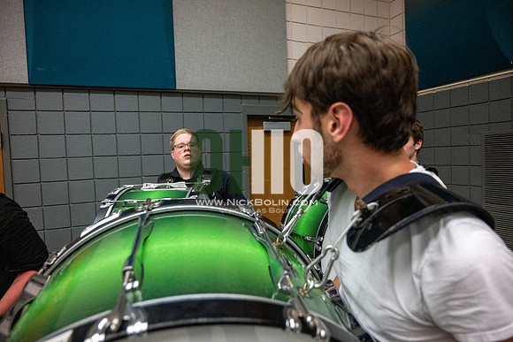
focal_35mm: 24
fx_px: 342
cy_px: 171
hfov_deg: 73.7
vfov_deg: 53.2
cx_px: 256
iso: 10000
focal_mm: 24
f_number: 4
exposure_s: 1/500
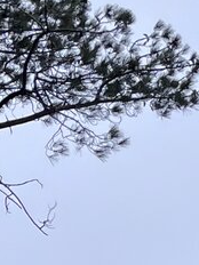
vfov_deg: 8.9
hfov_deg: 7.3
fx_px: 1548
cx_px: 276
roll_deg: +0.9
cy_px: 620
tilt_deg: +3.8
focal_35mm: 202
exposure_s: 1/1140
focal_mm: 5.1
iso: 50
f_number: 1.6
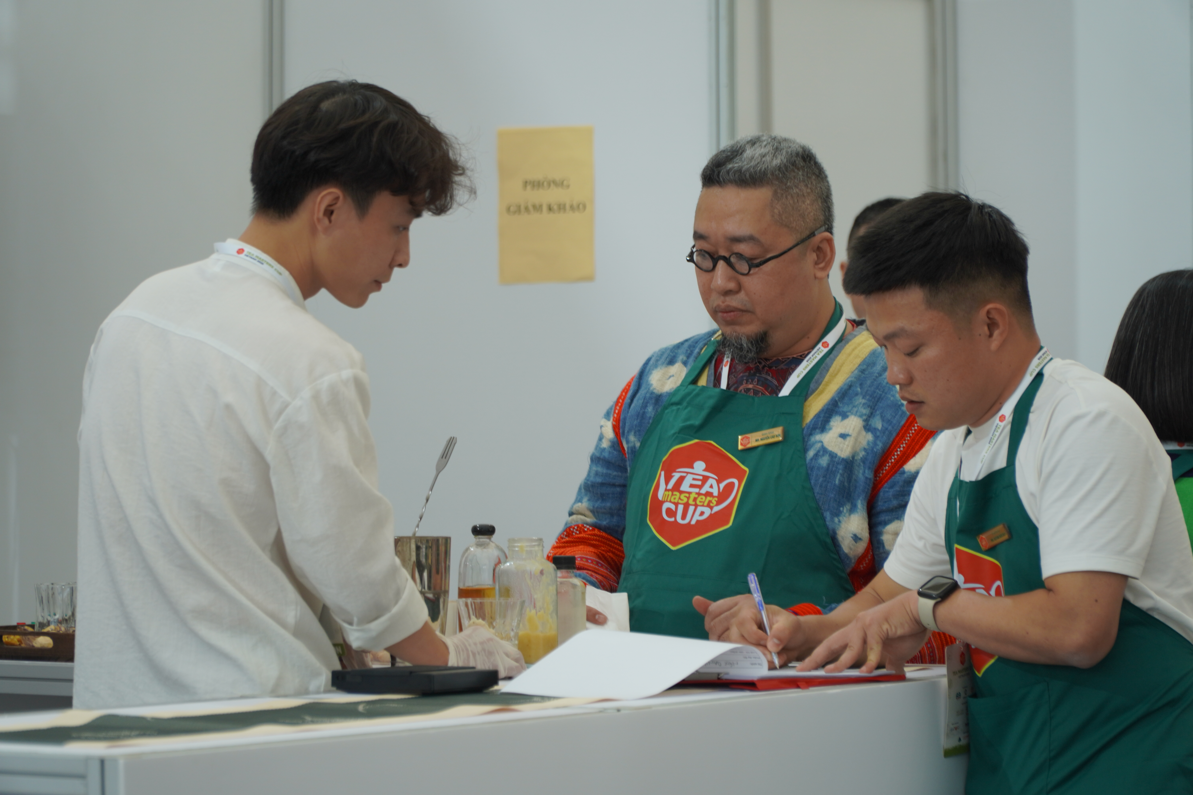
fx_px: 5219
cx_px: 596
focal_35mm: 158
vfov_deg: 8.7
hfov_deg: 13.0
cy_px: 398
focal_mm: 105
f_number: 4
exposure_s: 1/100
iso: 200
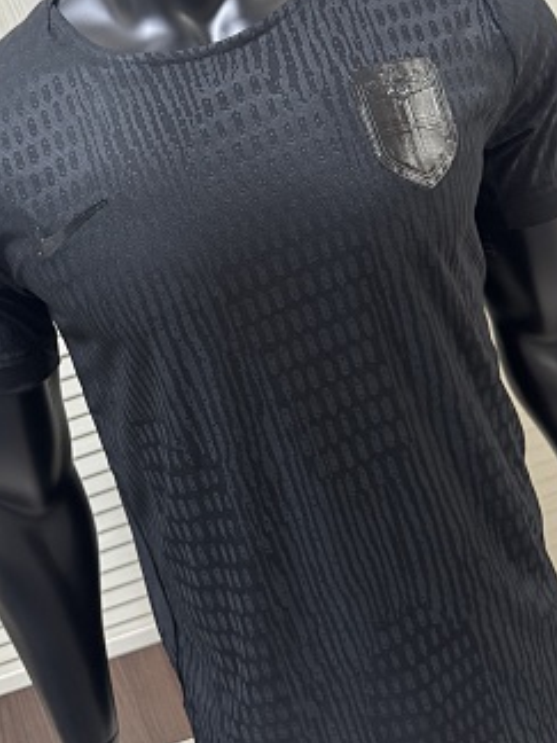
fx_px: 794
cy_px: 252
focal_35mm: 37
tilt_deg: -12.5
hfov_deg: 38.3
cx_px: 189
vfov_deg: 49.3
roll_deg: +18.1
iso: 400
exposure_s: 1/60
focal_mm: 6.76
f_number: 1.78
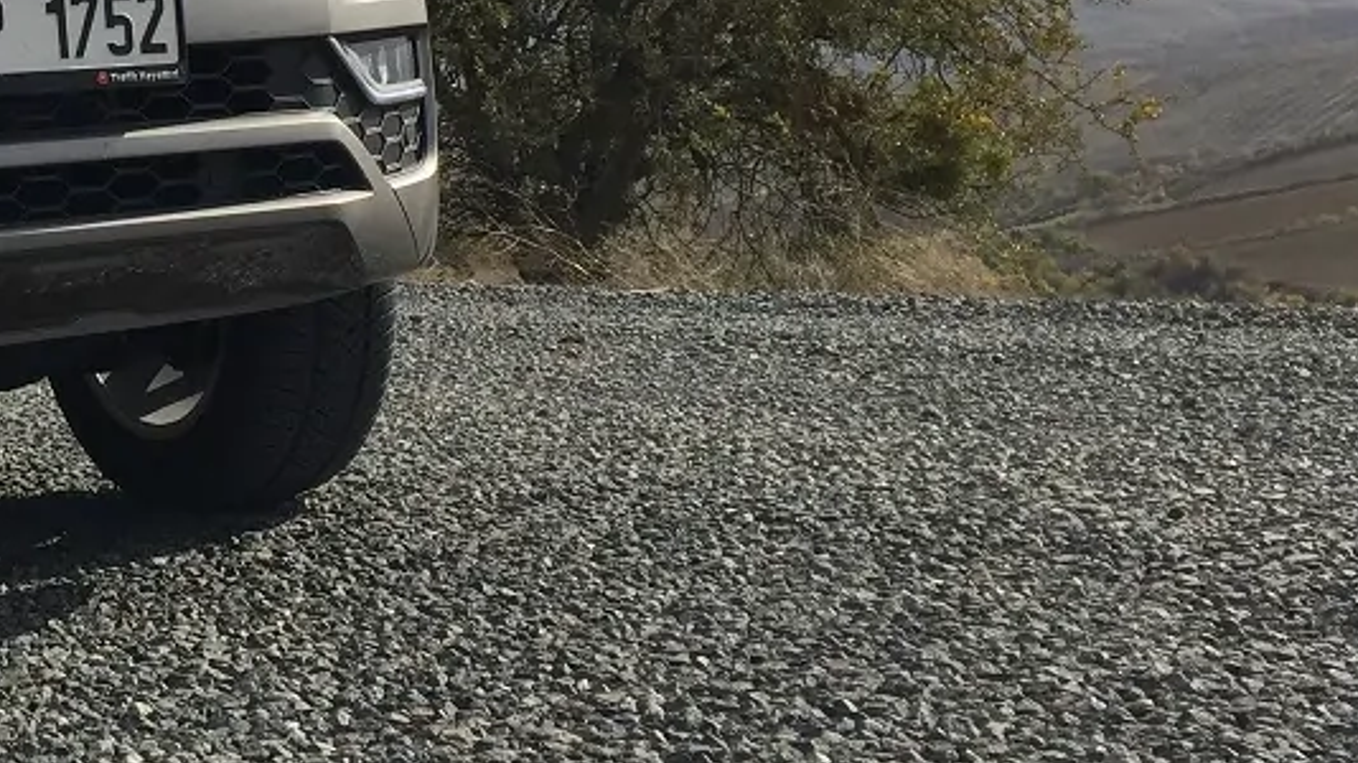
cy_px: 66
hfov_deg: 27.7
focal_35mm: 71
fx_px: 2556
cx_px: -51
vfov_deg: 16.7
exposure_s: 1/2475
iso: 32
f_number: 2.2
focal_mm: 4.15
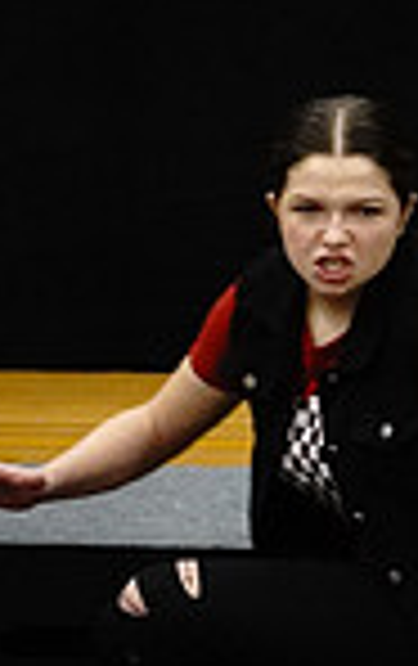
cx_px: 1267
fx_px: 9441
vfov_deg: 4.0
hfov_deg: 2.5
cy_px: 88
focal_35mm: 520
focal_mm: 87
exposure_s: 1/125
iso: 8000
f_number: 5.6
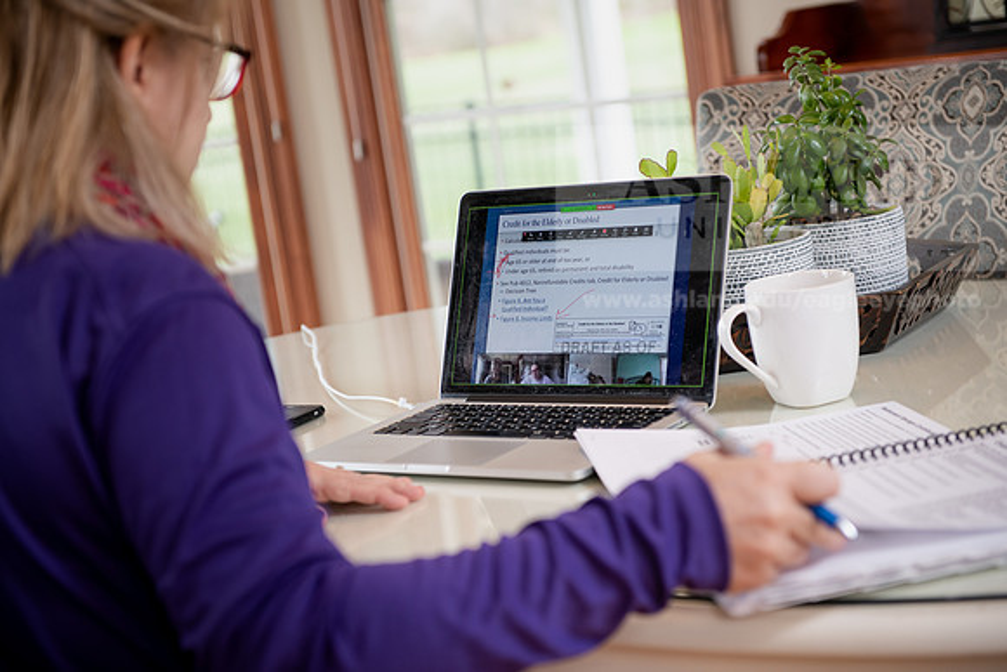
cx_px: 504
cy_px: 336
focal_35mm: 70
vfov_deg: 19.5
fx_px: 1958
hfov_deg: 28.8
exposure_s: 1/200
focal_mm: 70
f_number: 3.5
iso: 400
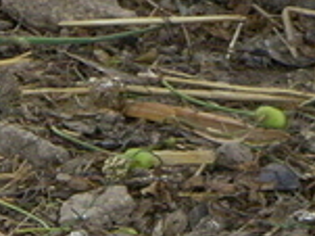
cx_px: -111
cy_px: 363
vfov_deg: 1.3
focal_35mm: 1126
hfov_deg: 1.8
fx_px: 10238
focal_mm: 44.1
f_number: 5.4
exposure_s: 1/250
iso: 500
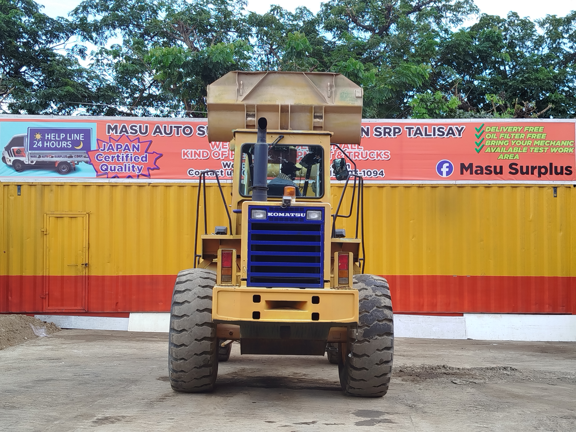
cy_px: 216
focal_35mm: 50
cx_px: 288
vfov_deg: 29.1
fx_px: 832
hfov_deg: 38.2
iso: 50
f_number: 1.7
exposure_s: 1/138
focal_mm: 5.31
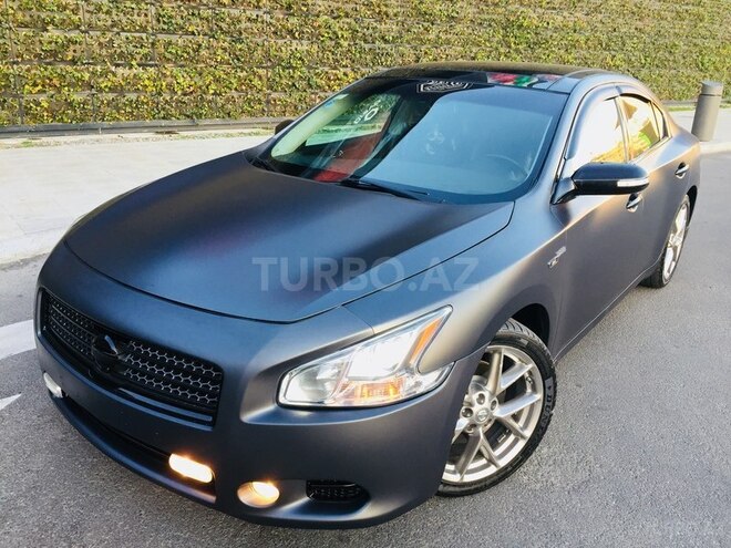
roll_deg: -2.0
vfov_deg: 48.2
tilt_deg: -18.4
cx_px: 366
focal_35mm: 29
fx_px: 612
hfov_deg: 61.7
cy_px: 274
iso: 50
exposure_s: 1/100
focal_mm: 4.15
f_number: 2.2
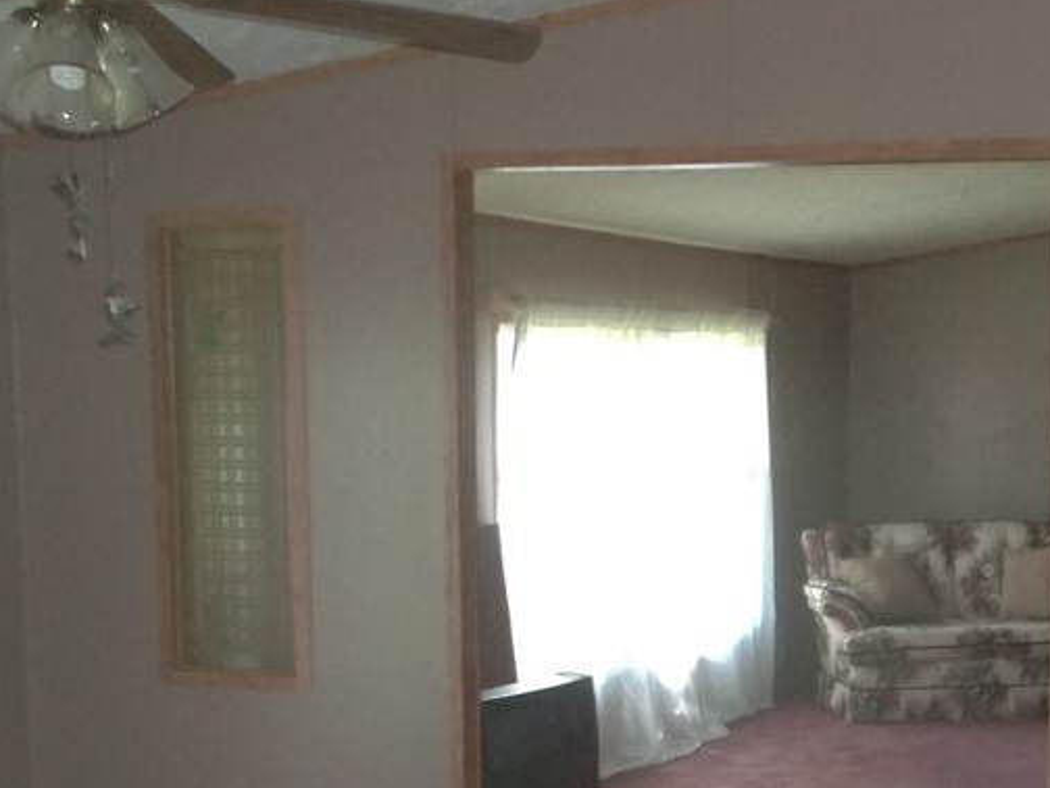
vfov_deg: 21.6
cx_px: 827
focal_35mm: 67
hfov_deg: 28.4
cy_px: 661
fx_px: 2032
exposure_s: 1/30
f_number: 3.3
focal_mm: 5.9
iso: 320
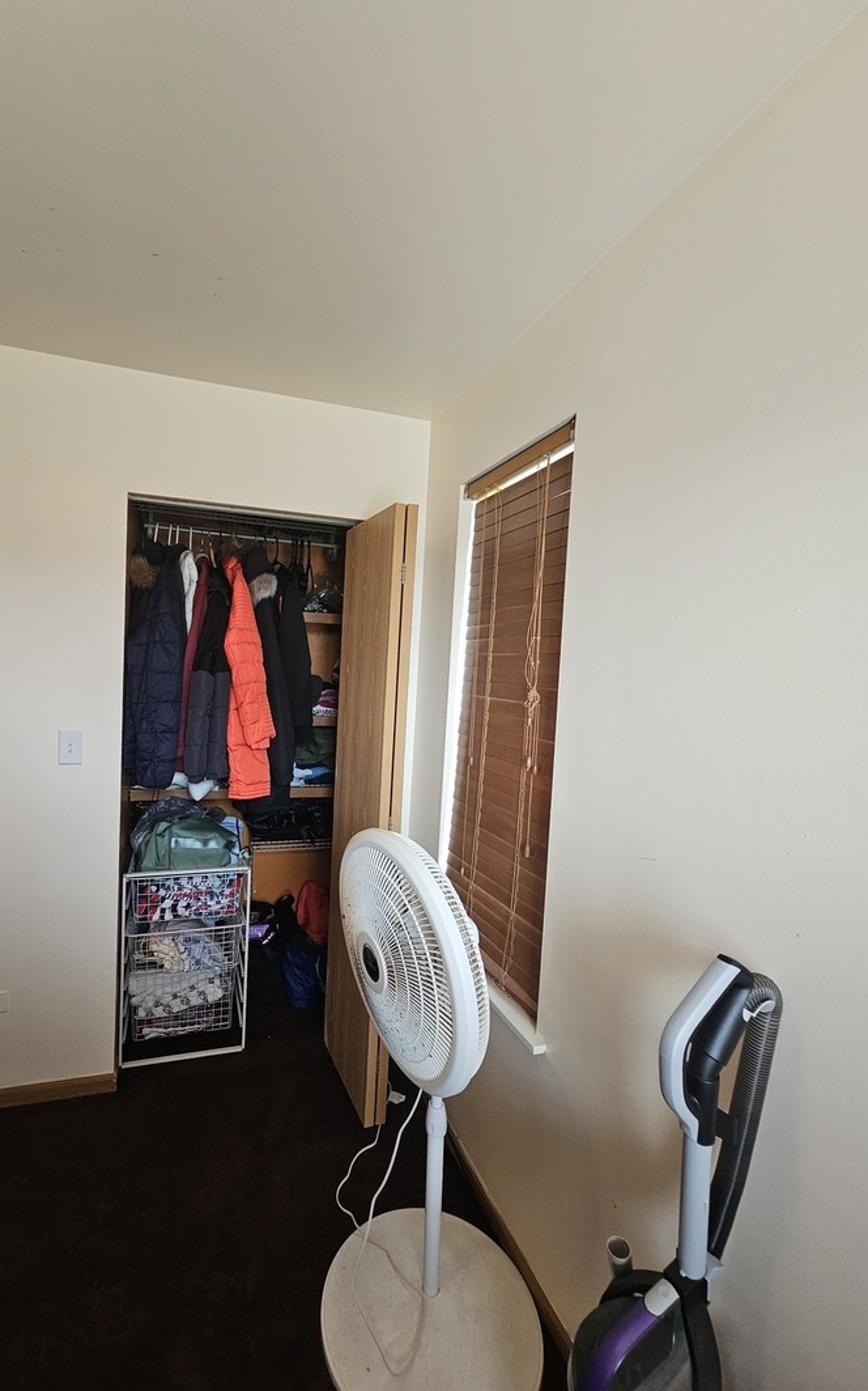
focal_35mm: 14
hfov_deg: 77.9
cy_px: 692
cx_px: 354
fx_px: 530
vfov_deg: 105.3
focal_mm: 2.2
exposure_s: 1/60
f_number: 2.2
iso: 160
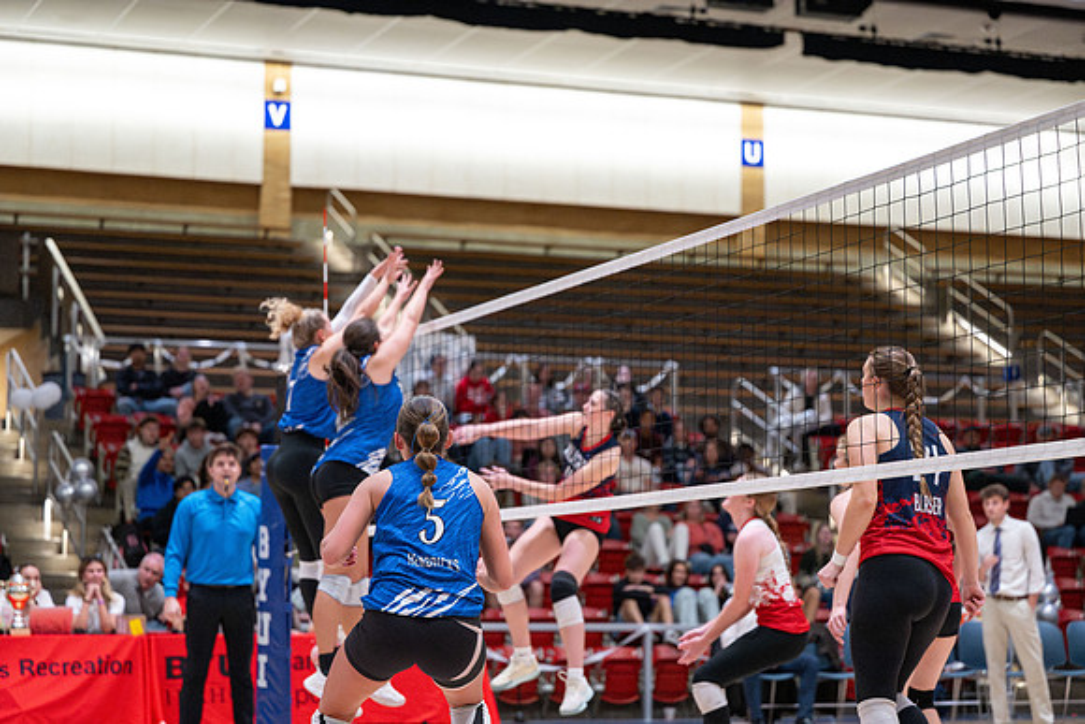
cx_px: 542
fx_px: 2472
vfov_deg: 16.7
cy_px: 362
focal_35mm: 82
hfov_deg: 24.8
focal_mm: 82
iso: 6400
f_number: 2.8
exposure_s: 1/640
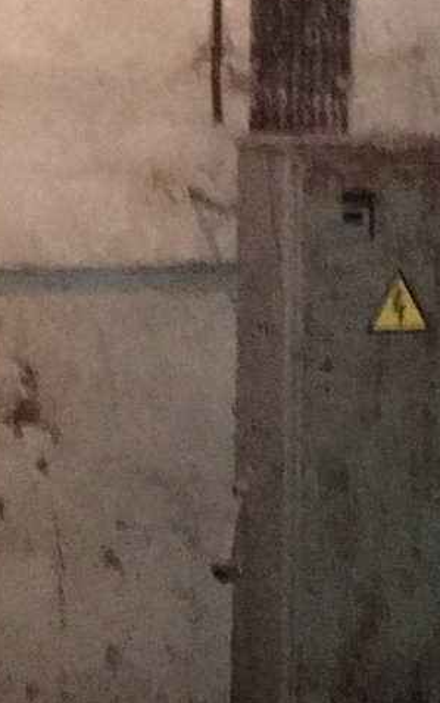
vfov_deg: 15.0
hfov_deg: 9.2
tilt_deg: -4.5
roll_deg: -1.0
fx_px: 2665
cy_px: 319
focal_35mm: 139
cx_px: 608
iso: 800
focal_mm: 4.15
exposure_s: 1/17
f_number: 2.2
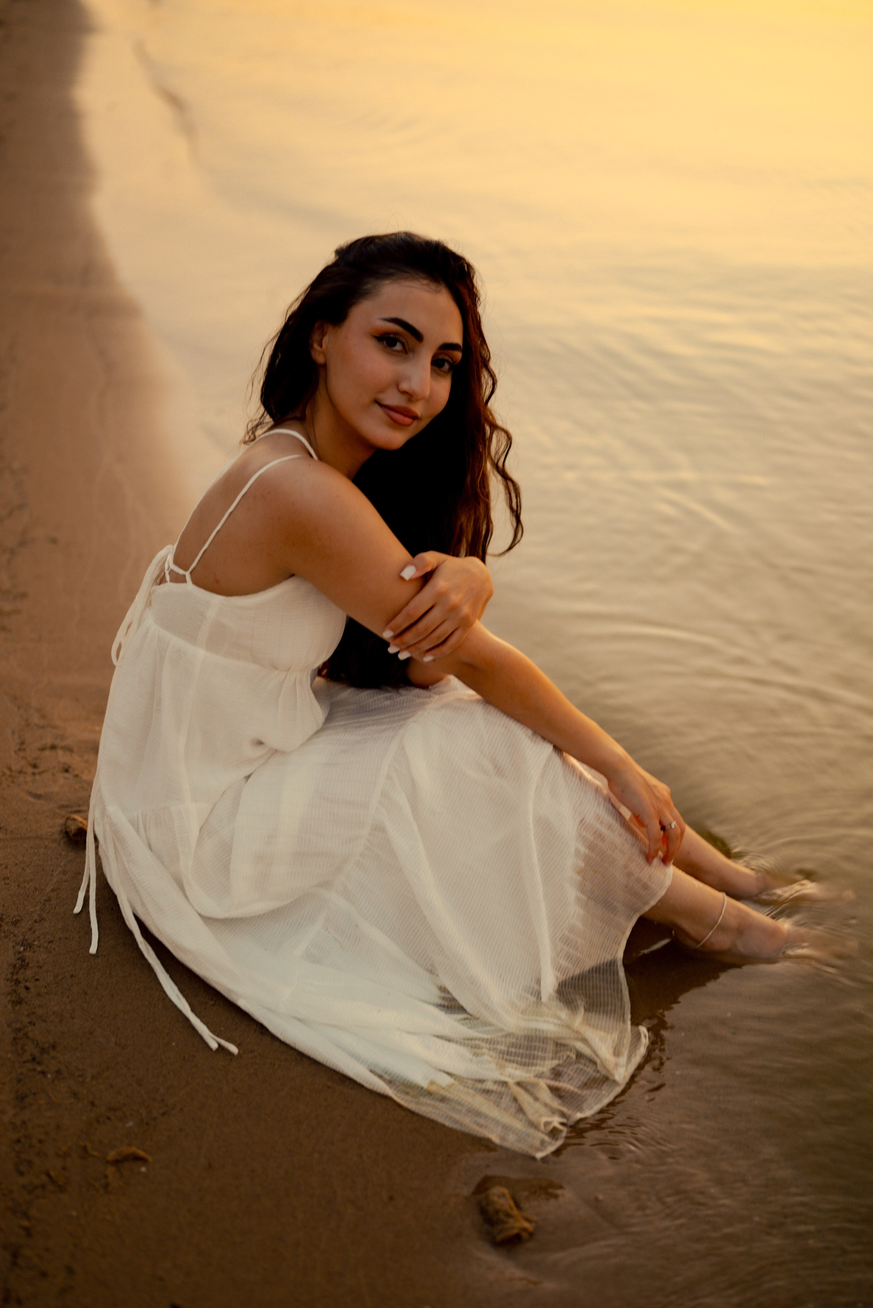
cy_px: 654
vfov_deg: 39.6
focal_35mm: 50
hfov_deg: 27.0
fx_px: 1817
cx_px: 436
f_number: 1.8
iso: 100
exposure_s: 1/60
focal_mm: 50
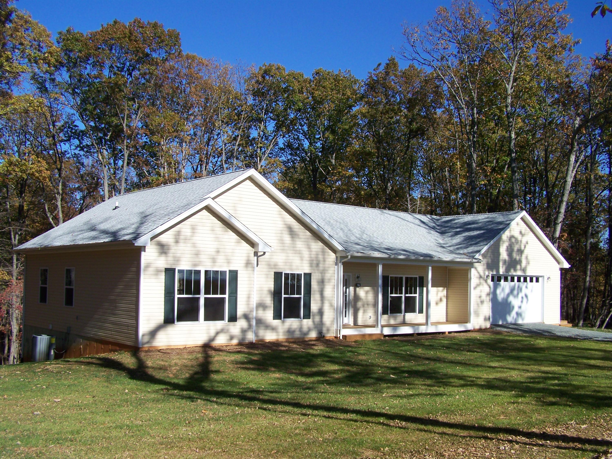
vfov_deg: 37.7
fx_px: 672
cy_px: 230
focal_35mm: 38
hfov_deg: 49.0
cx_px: 306
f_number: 4
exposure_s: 1/500
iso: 64
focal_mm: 6.3
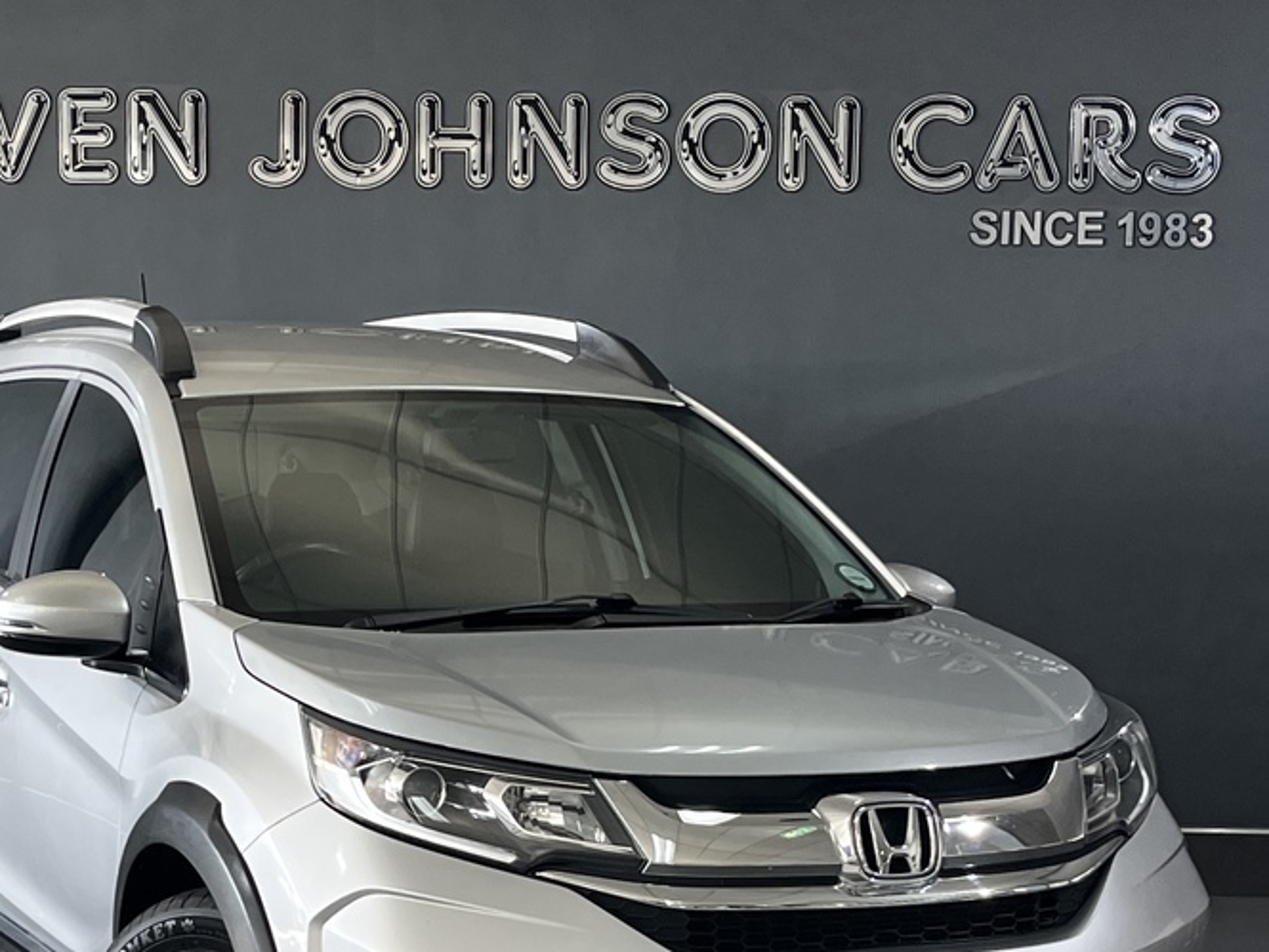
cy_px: 673
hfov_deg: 46.3
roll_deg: +1.8
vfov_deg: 35.4
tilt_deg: -9.0
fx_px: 1467
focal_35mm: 40
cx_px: 468
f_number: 1.6
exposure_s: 1/100
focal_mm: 5.1
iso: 100
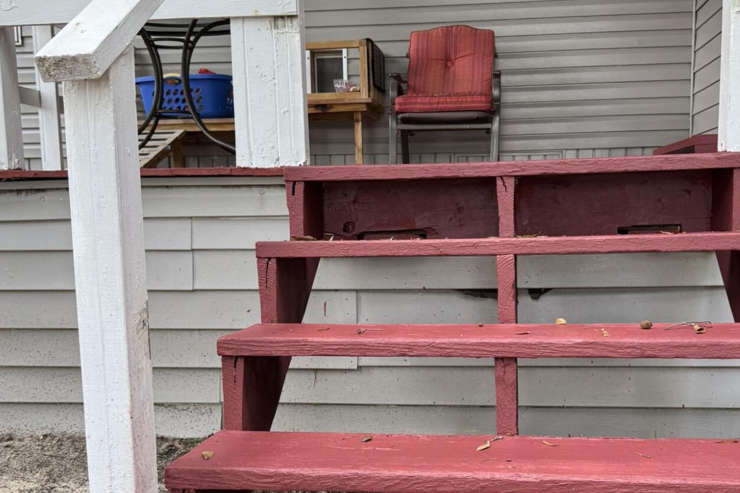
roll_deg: +2.3
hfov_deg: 48.4
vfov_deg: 33.1
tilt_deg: -9.0
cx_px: 415
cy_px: 331
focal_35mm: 40
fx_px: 822
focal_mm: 6.76
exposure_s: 1/121
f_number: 1.78
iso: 64
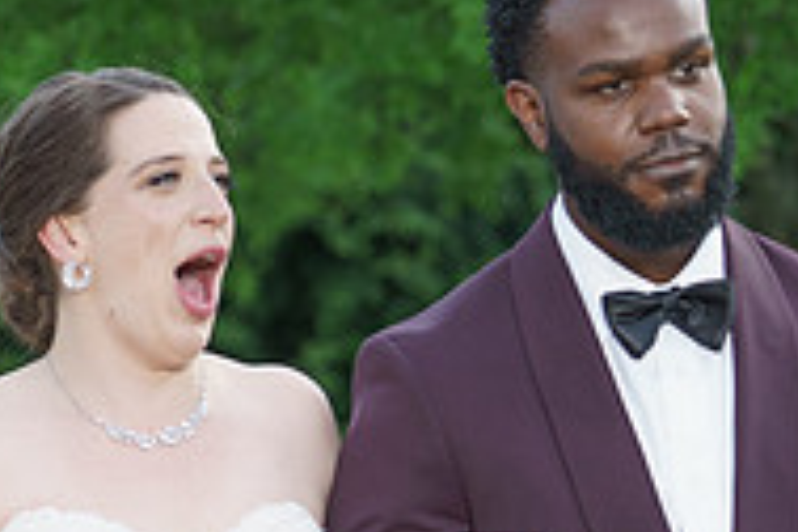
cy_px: 517
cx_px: 474
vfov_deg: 3.1
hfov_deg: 4.6
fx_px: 9886
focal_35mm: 446
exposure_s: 1/200
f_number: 4
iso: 200
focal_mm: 98
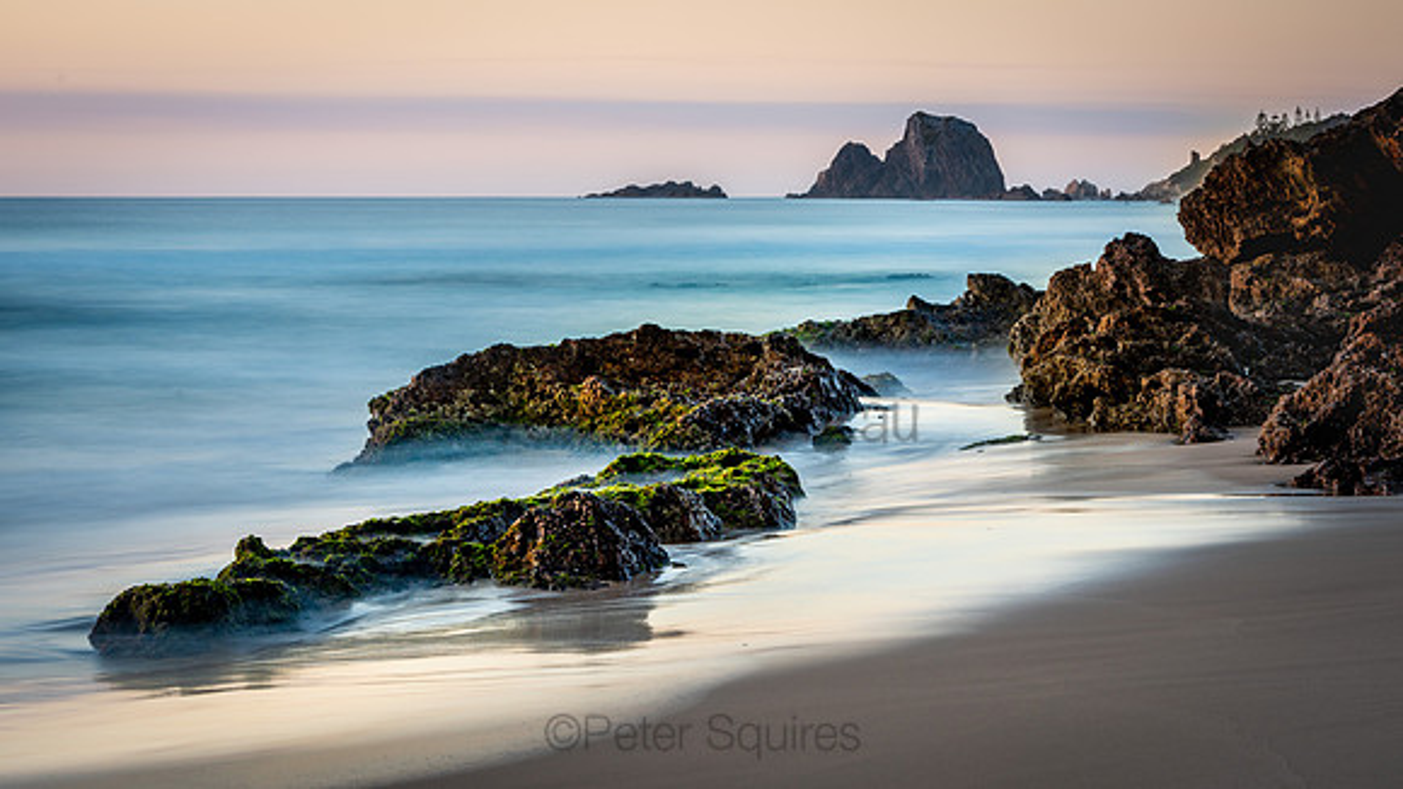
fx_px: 4127
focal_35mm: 111
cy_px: 398
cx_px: 785
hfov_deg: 19.3
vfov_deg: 10.9
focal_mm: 85
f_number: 14
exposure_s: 30
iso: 100
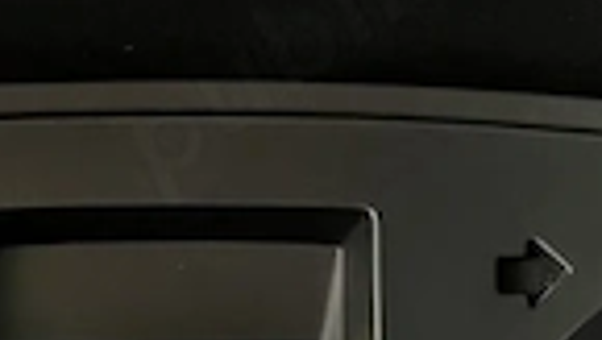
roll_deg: +0.9
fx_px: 1870
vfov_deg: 9.7
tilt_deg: -23.4
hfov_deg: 18.1
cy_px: 659
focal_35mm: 117
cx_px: 100
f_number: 1.6
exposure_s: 1/38
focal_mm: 5.1
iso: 640
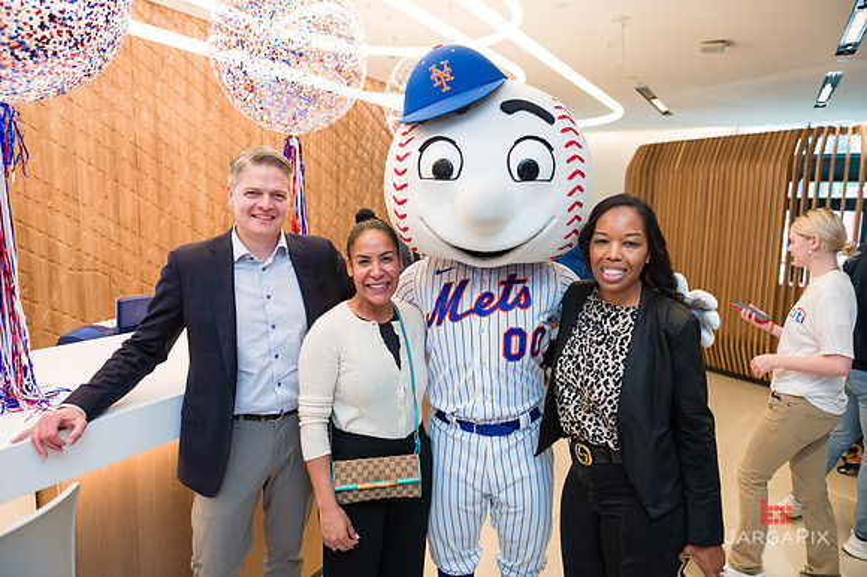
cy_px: 288
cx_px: 434
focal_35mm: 24
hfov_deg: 73.8
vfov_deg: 53.1
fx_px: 578
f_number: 4
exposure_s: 1/160
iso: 400
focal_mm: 24
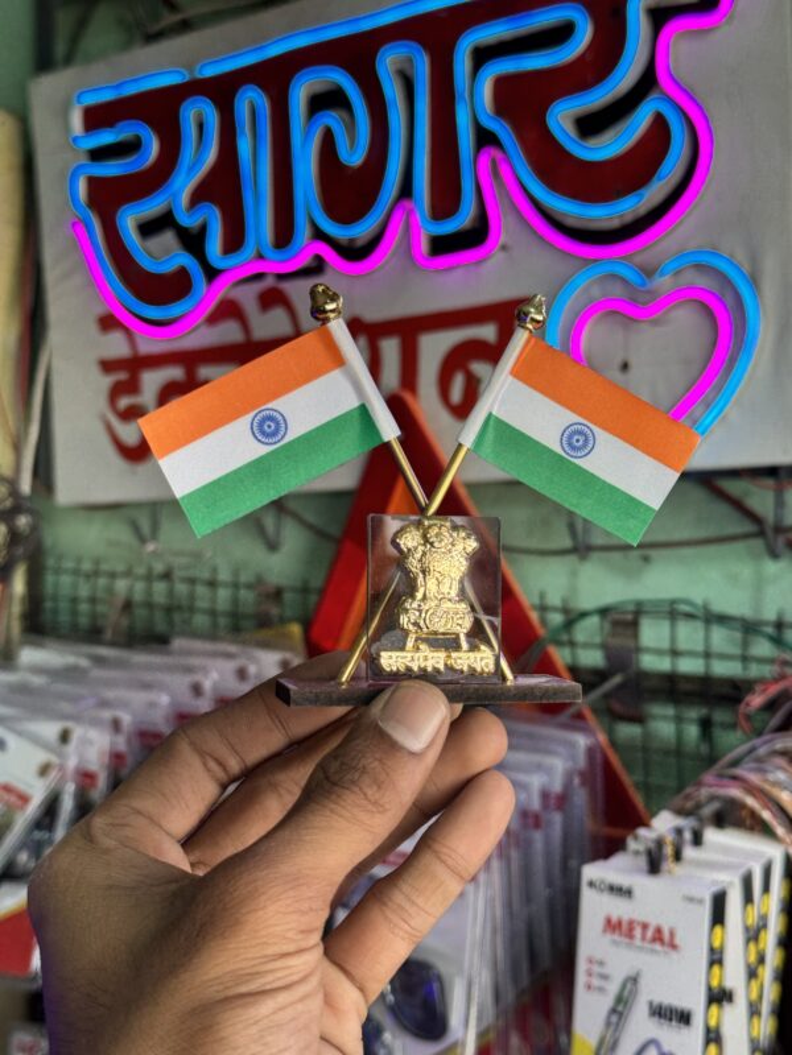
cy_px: 528
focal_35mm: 48
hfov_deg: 30.3
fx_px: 1464
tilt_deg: -0.1
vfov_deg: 39.7
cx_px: 396
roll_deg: +0.0
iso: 50
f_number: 1.78
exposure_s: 1/121
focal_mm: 6.76
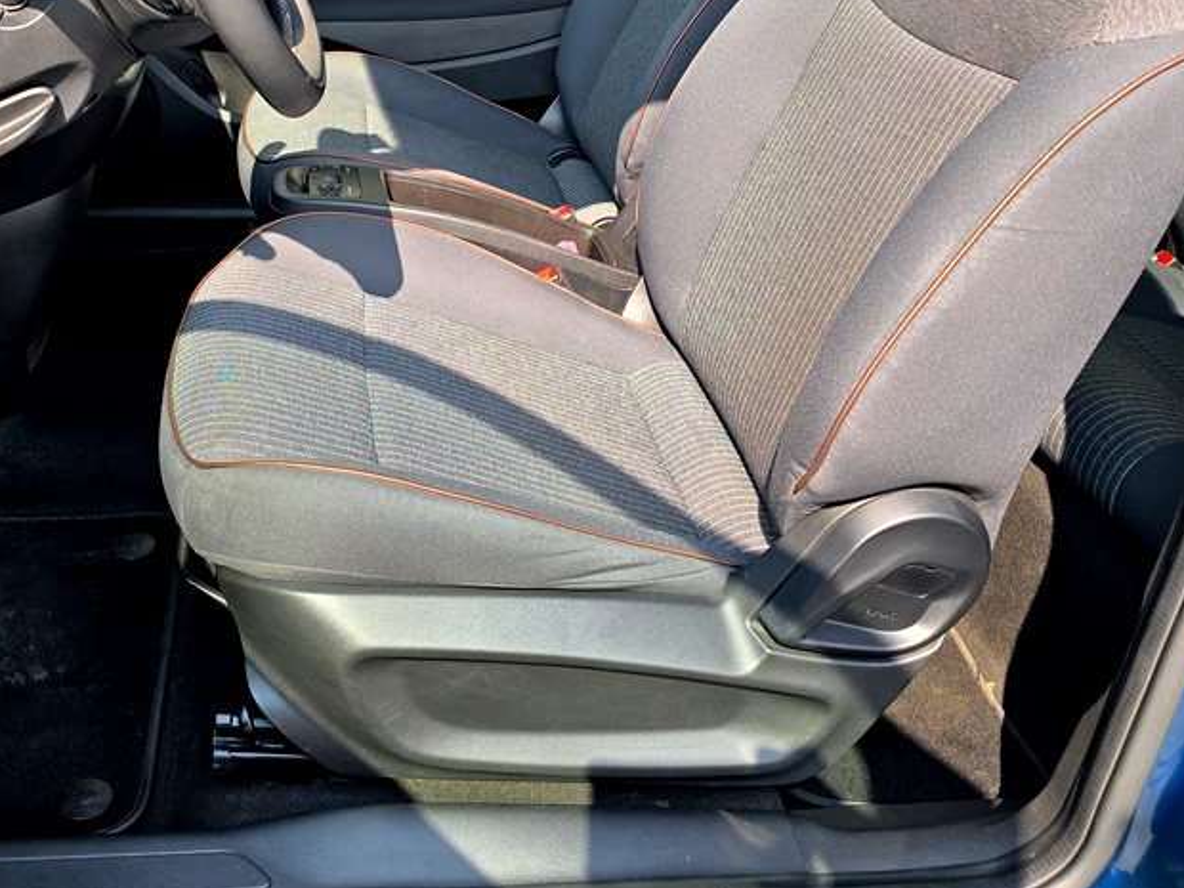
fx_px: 1300
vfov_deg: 36.3
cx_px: 439
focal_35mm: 38
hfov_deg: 48.5
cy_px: 168
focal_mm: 6.3
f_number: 1.7
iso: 12
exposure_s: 1/190
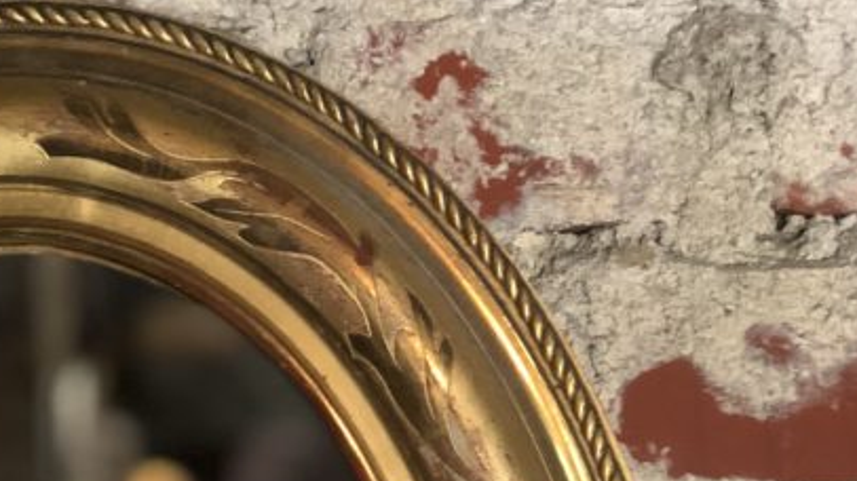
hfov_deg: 14.9
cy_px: 909
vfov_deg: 8.1
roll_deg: +1.4
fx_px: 3248
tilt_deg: +2.8
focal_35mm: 143
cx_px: 103
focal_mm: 6
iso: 125
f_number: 2.4
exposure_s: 1/25
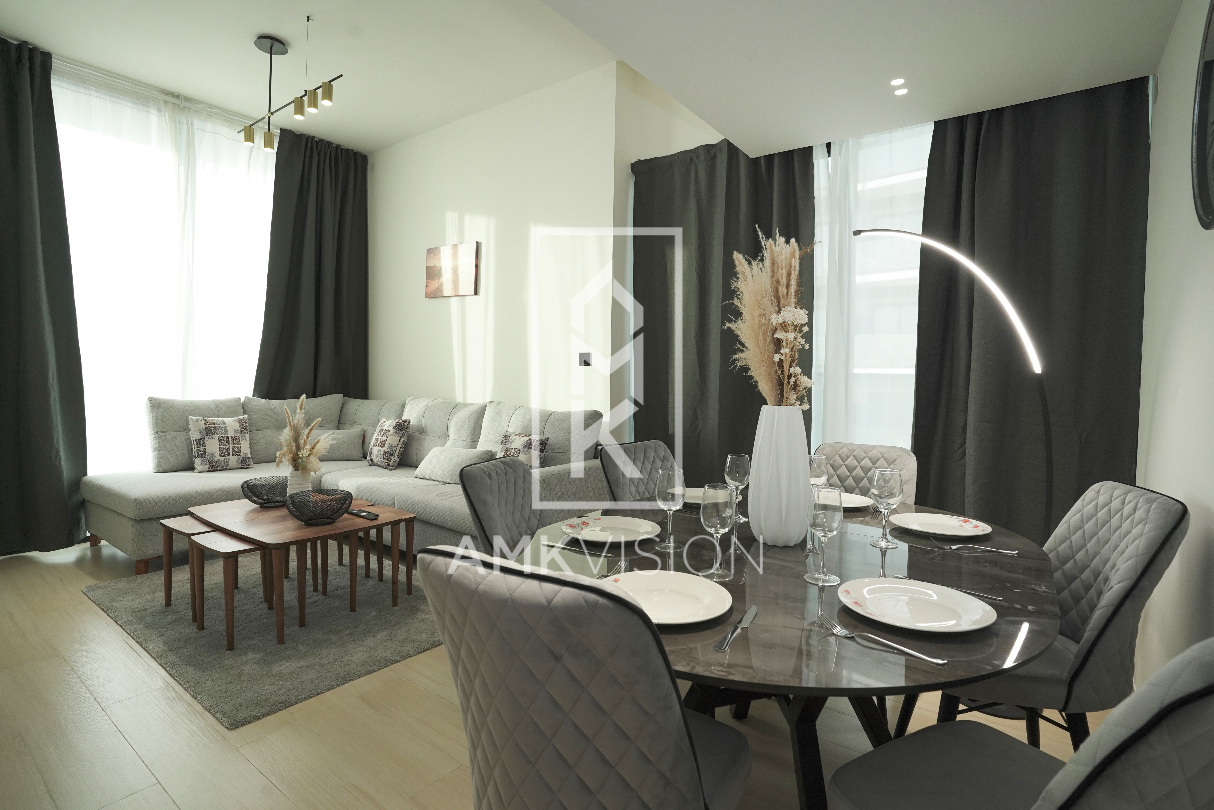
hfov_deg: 90.0
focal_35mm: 18
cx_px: 607
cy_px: 405
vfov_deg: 67.4
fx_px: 607
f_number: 7.1
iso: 1000
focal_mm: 18
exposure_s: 1/100
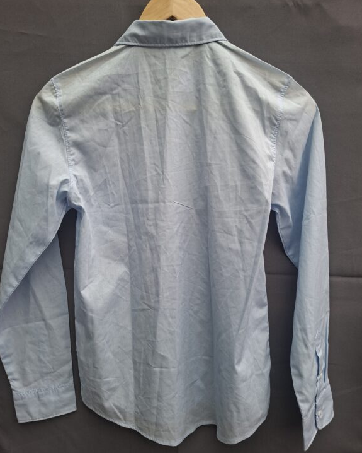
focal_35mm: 25
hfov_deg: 56.8
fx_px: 335
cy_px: 216
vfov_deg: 68.0
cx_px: 177
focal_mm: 5.54
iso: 80
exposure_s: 1/120
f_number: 1.8
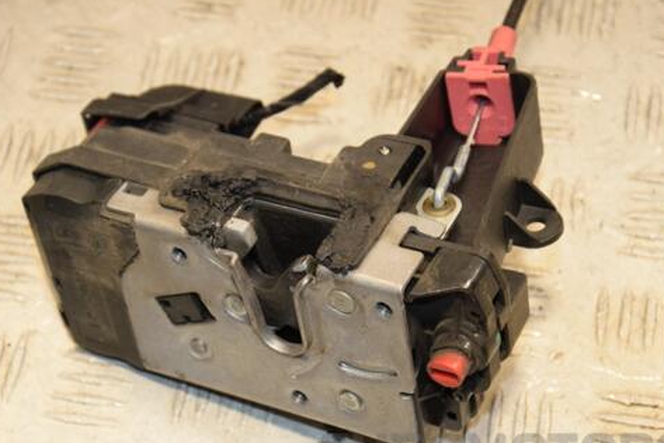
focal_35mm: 99
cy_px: 267
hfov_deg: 20.6
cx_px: 295
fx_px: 1825
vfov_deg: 13.8
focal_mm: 52
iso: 800
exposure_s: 1/200
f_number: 6.3
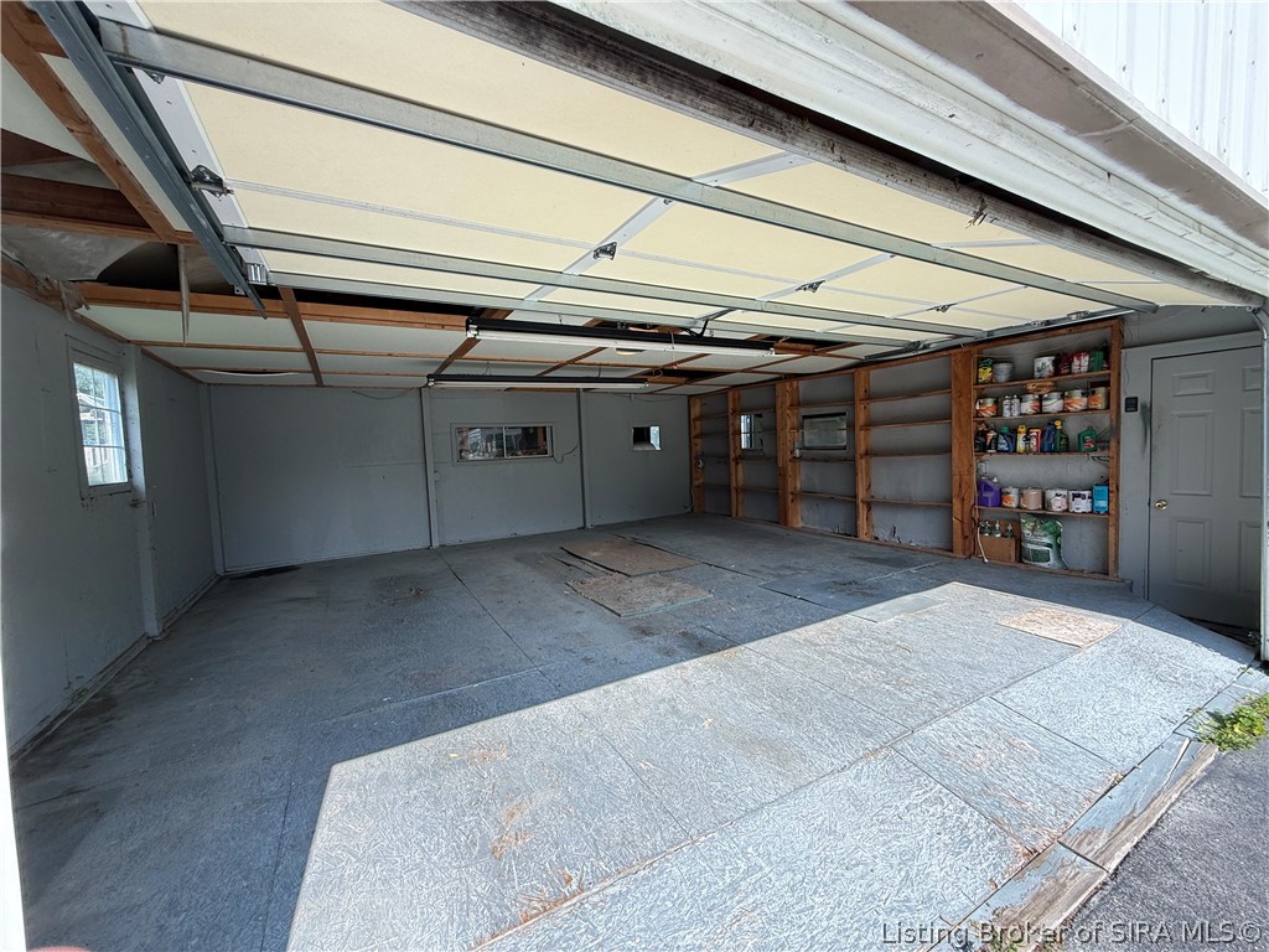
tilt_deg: -1.2
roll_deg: +1.9
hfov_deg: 102.1
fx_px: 513
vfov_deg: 85.7
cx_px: 634
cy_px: 476
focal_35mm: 14
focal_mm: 2.22
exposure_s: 1/386
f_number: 2.2
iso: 64
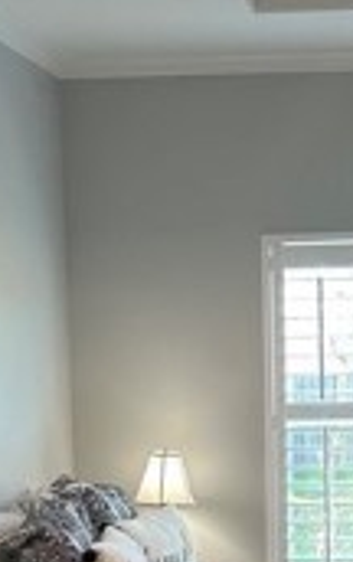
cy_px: 546
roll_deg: +0.7
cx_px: 271
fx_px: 1887
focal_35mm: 123
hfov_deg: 10.7
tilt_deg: -5.4
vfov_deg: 16.6
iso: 80
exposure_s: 1/60
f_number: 1.5
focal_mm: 5.7
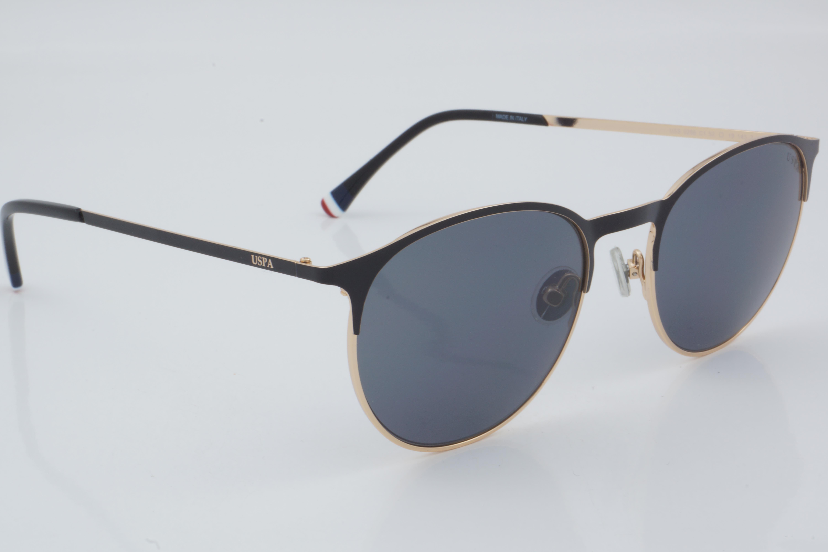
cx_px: 414
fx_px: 1725
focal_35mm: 75
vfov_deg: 18.2
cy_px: 276
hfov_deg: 27.0
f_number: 32
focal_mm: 50
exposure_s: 1/3
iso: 100
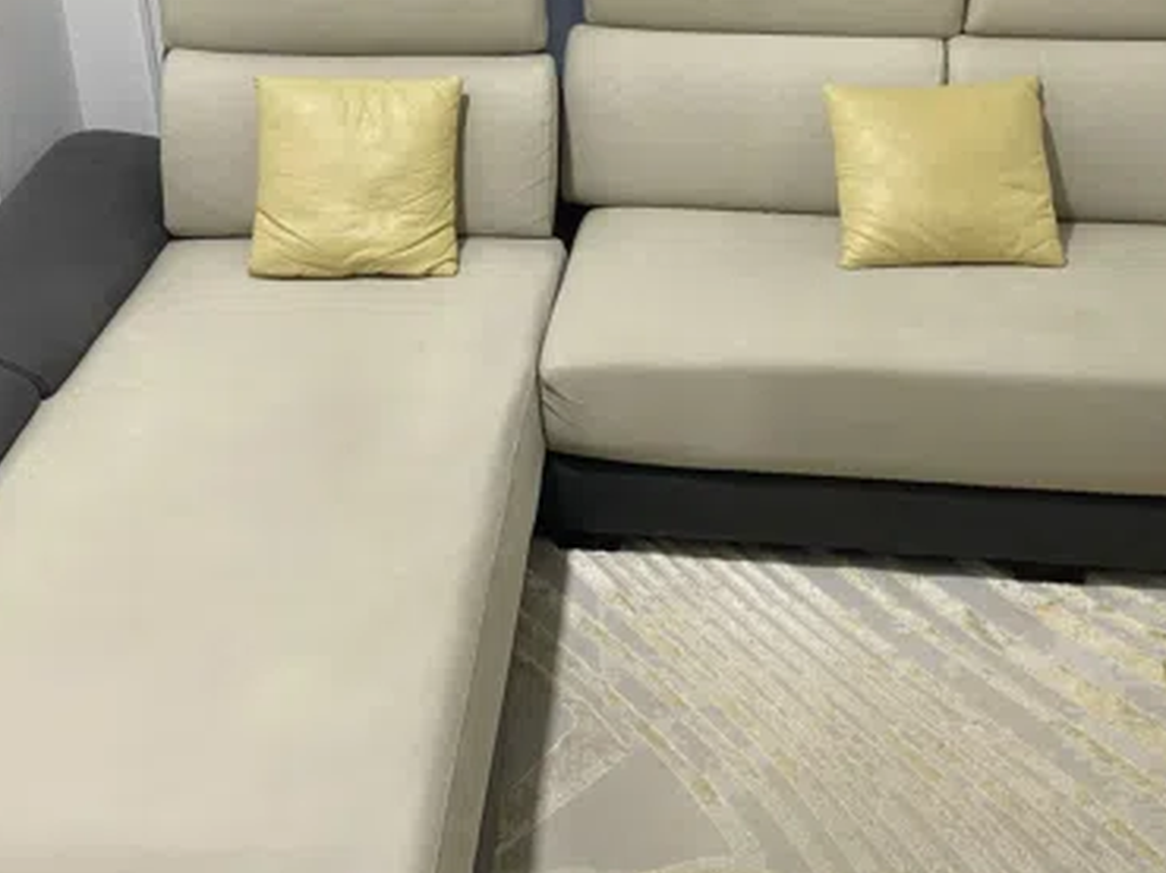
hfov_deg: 42.1
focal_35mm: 45
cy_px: 277
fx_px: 1515
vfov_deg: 31.8
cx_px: 608
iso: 80
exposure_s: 1/50
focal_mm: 4.25
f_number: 1.8
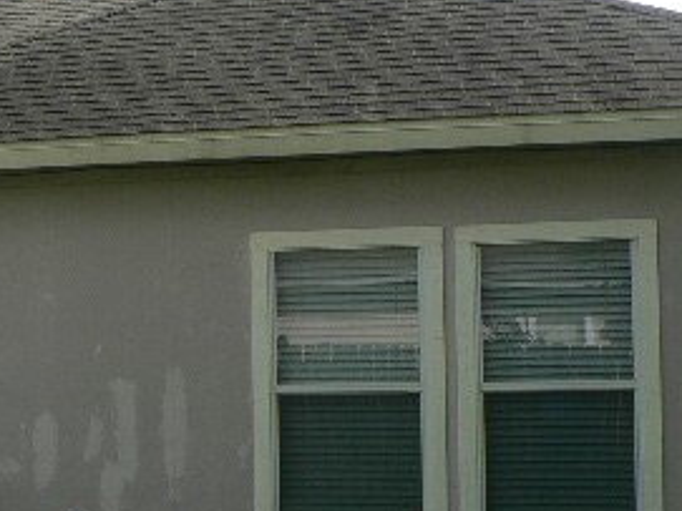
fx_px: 1674
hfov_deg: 21.7
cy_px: 325
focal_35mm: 85
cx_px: -81
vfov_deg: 17.3
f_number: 4
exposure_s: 1/400
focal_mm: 6
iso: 80
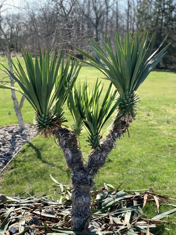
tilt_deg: -10.1
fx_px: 353
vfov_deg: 36.8
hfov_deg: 28.0
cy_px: 118
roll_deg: -2.8
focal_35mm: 52
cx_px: 88
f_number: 2.4
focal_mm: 6
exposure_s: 1/304
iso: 16
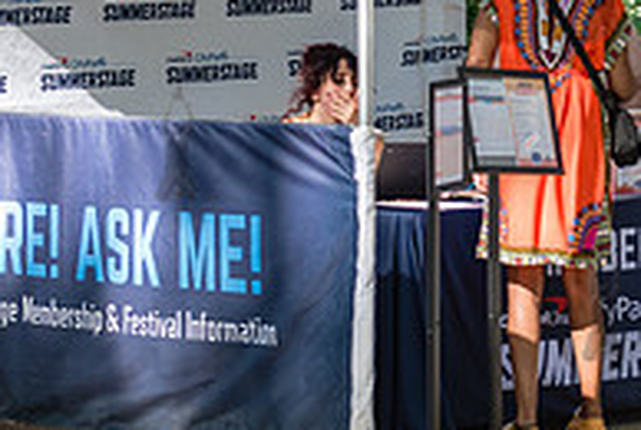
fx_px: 3727
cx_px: 601
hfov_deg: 9.8
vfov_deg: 6.6
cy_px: -18
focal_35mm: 209
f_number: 4
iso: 160
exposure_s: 1/200
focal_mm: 70
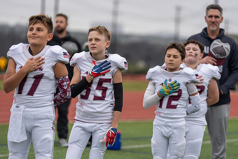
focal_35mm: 177
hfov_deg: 11.6
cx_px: 124
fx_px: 1170
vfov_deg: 7.8
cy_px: 76
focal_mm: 162
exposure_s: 1/1250
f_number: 2.8
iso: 500
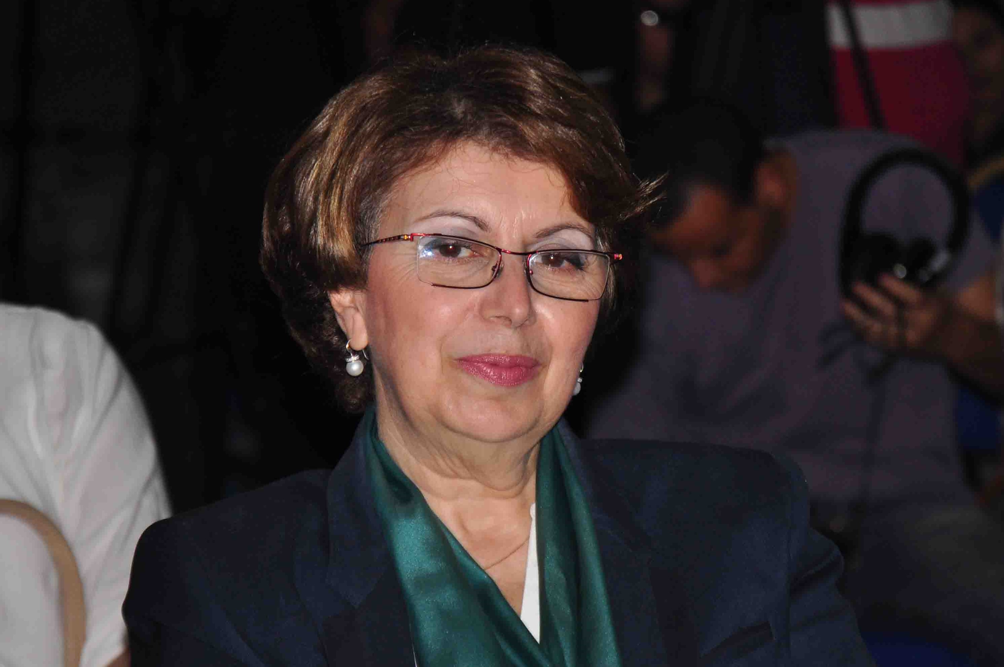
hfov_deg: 13.1
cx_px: 502
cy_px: 334
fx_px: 4387
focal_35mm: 158
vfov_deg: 8.7
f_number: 5.6
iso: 400
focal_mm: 105
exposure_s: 1/200
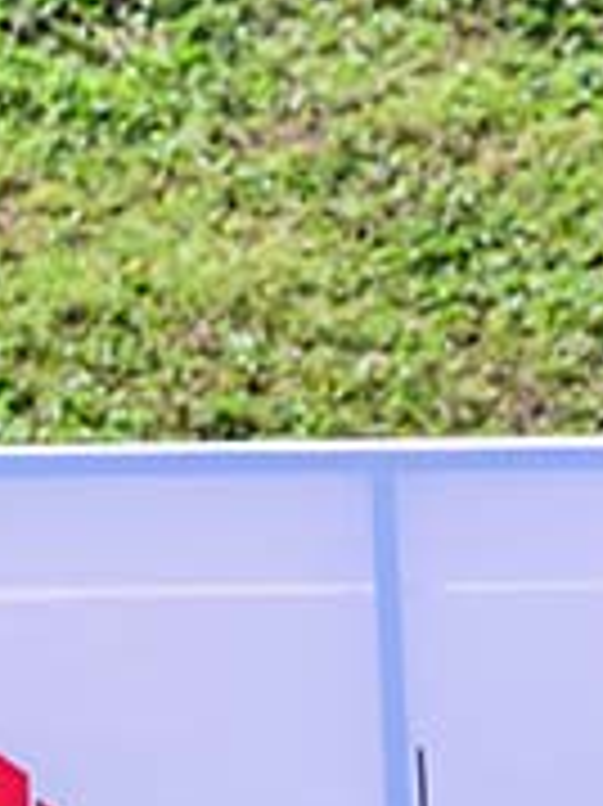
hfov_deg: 2.8
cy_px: 680
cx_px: 1454
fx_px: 12348
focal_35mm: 531
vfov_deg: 3.7
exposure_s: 1/6400
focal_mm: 103
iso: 450
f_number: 3.2
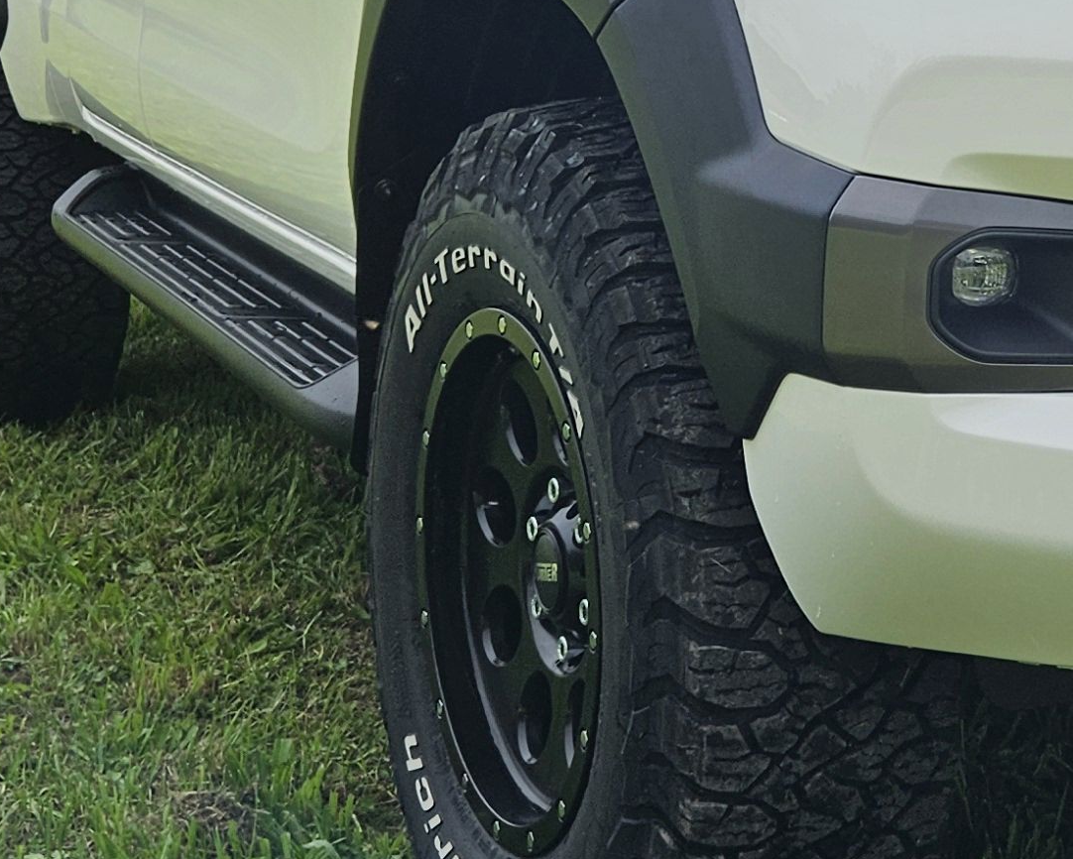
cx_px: 1129
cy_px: 63
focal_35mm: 83
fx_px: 2636
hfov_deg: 22.0
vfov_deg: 18.2
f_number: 1.8
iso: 25
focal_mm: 5.4
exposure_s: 1/2339
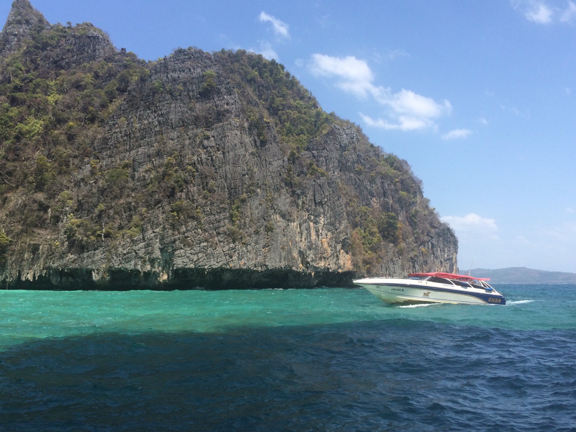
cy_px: 219
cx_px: 291
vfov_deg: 46.8
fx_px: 499
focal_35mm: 30
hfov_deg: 60.0
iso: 32
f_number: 2.2
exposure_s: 1/1866
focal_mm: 4.15
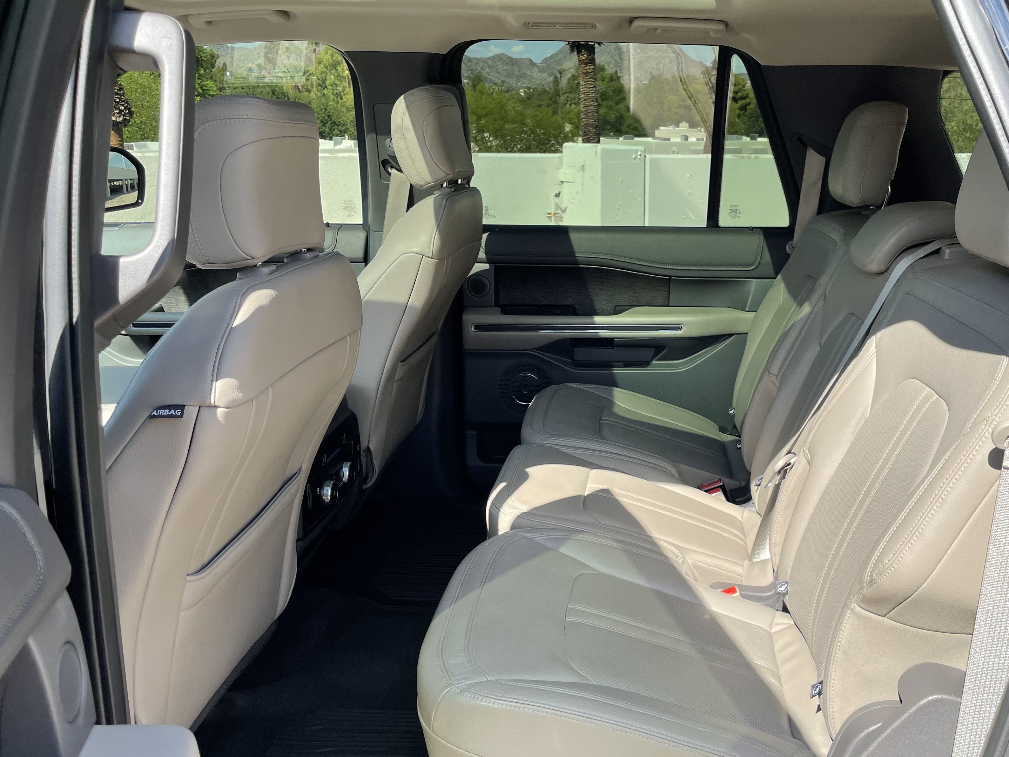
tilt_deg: -17.2
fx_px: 962
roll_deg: -0.5
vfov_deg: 42.9
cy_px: 428
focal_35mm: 33
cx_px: 638
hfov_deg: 54.6
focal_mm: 4.2
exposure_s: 1/836
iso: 32
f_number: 1.6
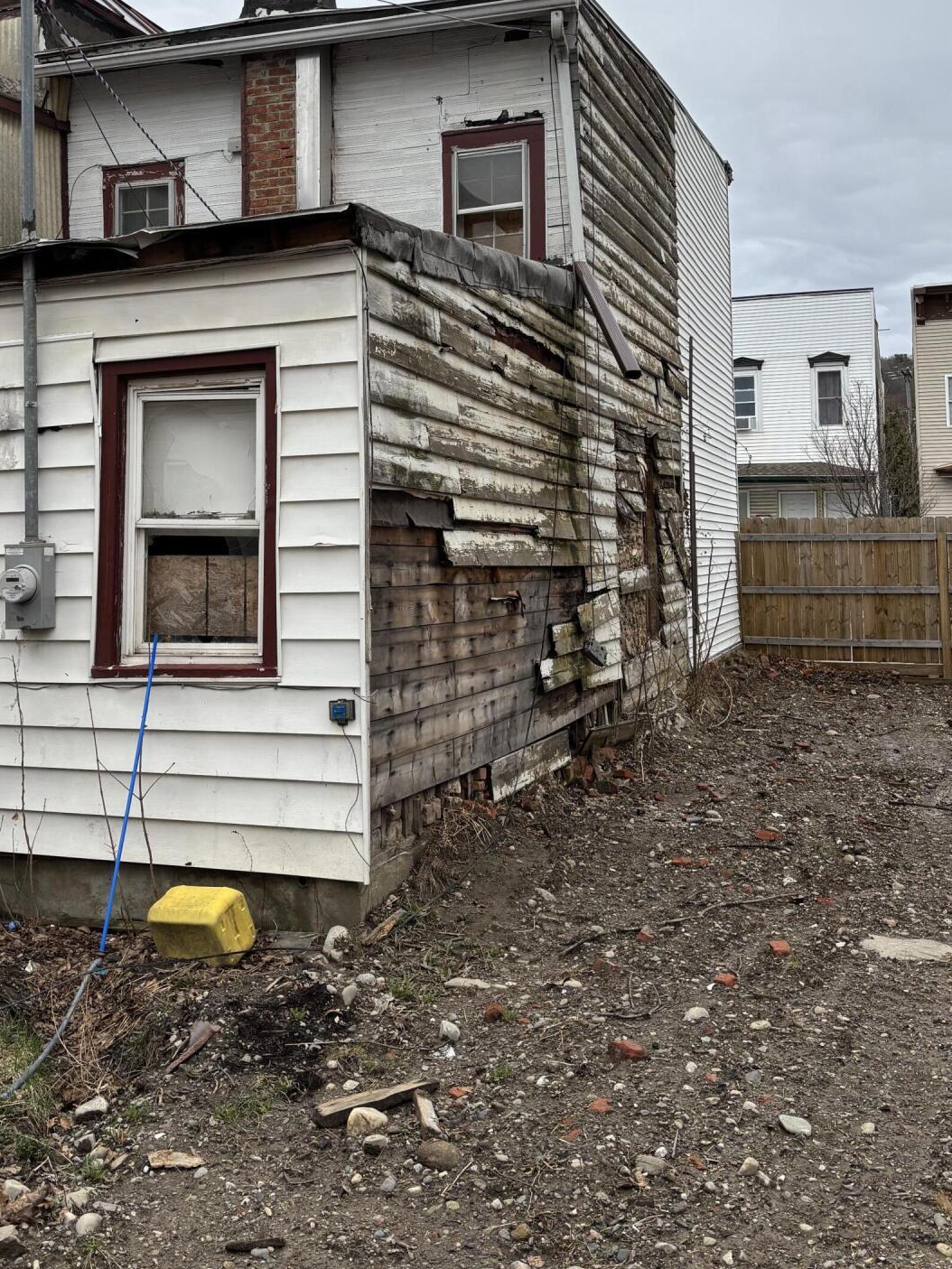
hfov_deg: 38.4
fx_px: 1357
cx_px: 358
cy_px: 437
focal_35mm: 37
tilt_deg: +5.5
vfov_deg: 49.4
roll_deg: +1.2
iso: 50
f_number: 1.6
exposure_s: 1/1543
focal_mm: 5.96
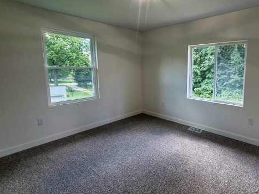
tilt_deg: -10.3
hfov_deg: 79.5
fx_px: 150
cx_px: 169
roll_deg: +0.0
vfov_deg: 65.7
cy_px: 85
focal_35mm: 20
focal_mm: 2.22
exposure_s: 1/120
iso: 160
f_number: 2.2
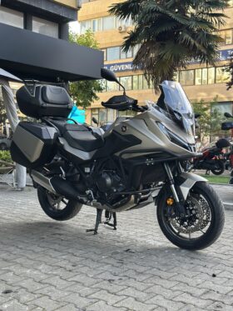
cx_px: 116
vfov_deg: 39.6
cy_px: 156
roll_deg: -1.8
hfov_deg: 30.3
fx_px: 431
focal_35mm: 48
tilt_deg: -1.1
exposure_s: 1/326
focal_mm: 6.86
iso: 80
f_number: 1.78
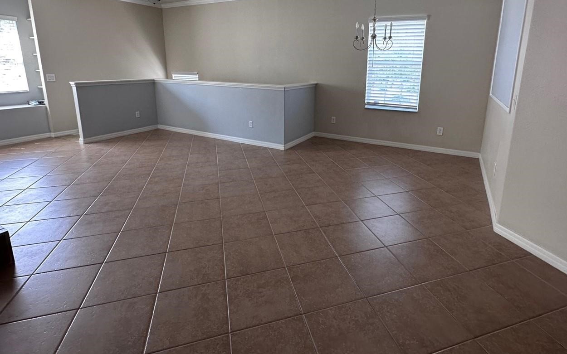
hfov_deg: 87.8
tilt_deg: -12.5
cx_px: 305
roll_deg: -0.8
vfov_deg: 61.0
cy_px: 123
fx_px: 294
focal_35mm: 19
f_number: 2.2
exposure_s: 1/120
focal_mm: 2.22
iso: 160
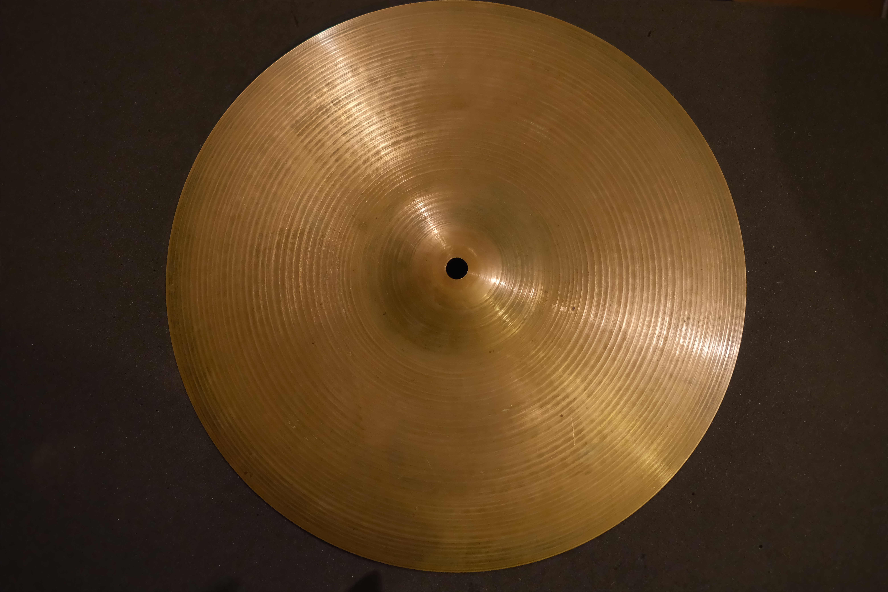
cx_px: 444
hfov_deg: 37.5
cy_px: 296
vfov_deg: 25.5
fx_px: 1307
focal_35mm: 53
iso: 2500
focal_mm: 35
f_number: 2
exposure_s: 1/250
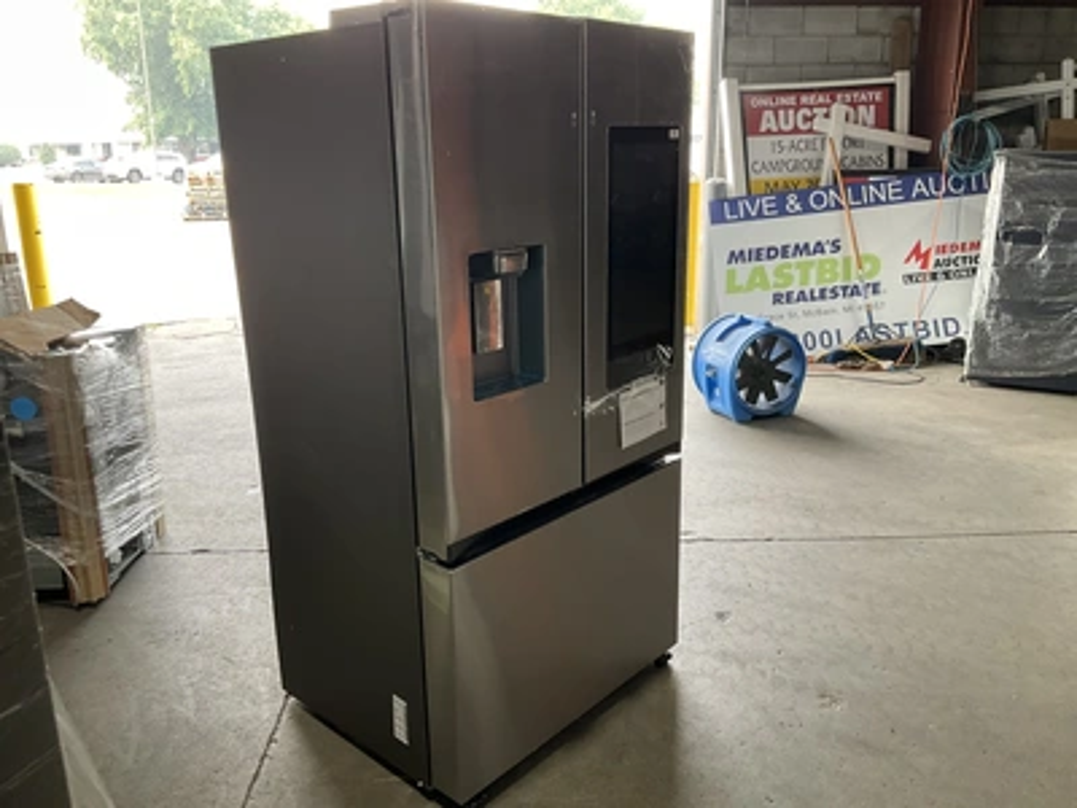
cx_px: 538
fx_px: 902
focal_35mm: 29
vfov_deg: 48.2
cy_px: 404
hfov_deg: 61.7
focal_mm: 3
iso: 64
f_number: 1.8
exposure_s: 1/122
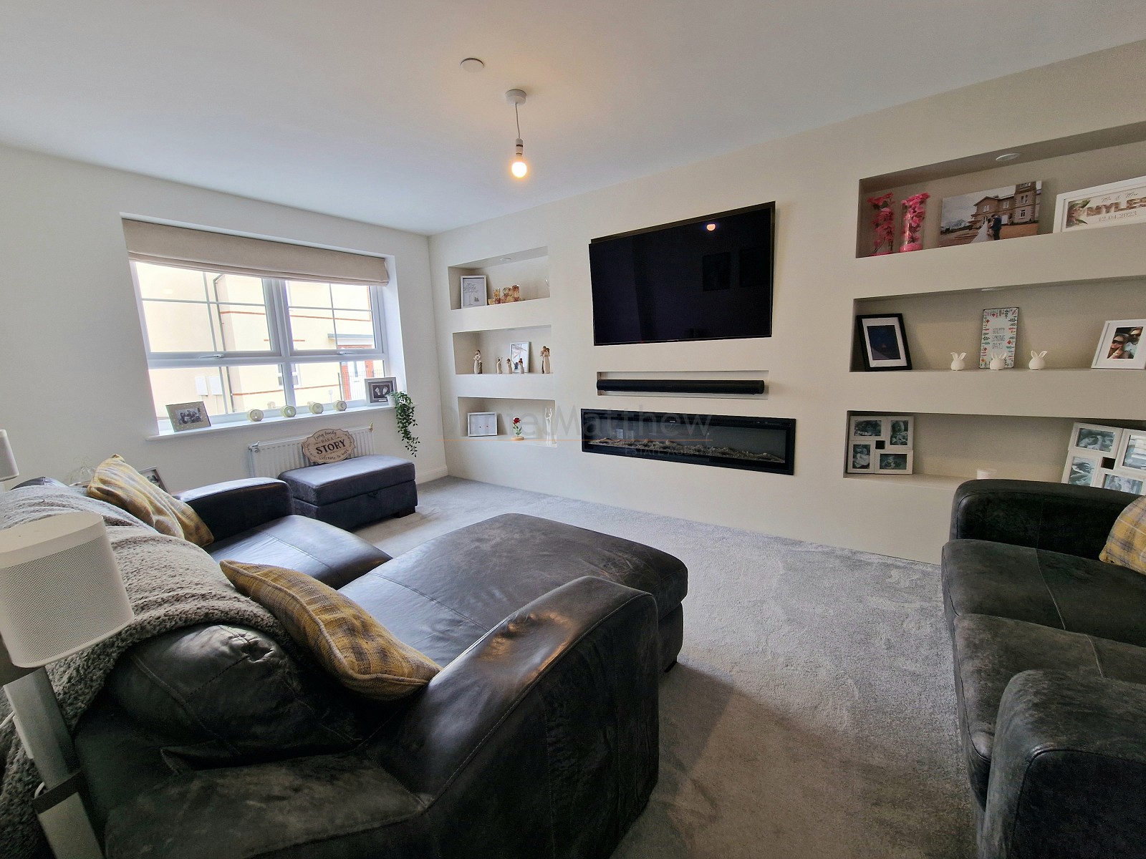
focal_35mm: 13
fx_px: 430
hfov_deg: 106.2
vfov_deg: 89.9
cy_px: 430
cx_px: 573
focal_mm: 2.2
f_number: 2.2
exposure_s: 1/50
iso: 50
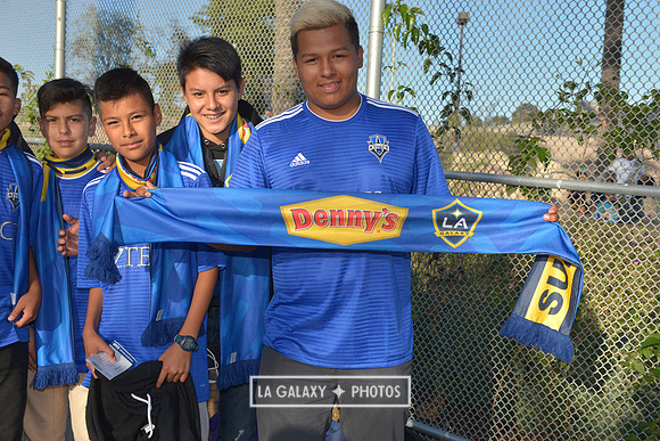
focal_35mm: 44
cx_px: 330
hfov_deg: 44.5
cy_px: 220
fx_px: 807
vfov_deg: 30.5
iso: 250
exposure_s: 1/400
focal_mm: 44
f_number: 9
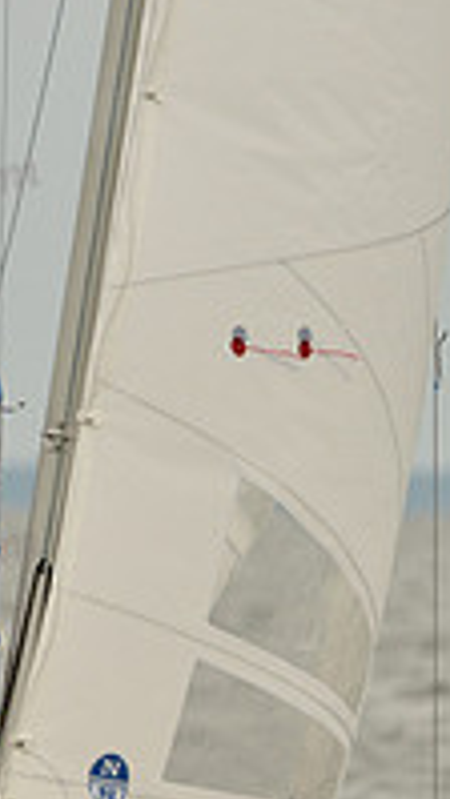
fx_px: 22624
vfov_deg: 2.0
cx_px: 249
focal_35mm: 1067
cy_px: 753
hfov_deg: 1.1
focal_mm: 350
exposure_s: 1/1250
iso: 320
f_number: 7.1
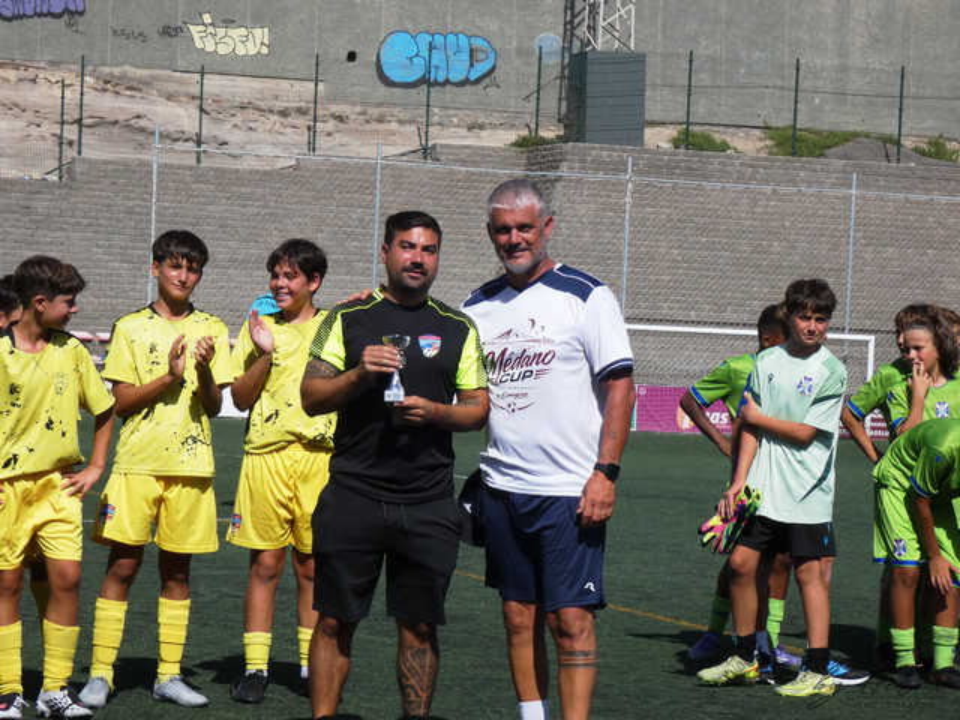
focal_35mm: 122
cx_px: 480
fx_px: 3383
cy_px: 360
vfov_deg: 12.1
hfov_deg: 16.1
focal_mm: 21.9
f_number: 5.1
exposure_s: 1/1000
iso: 100
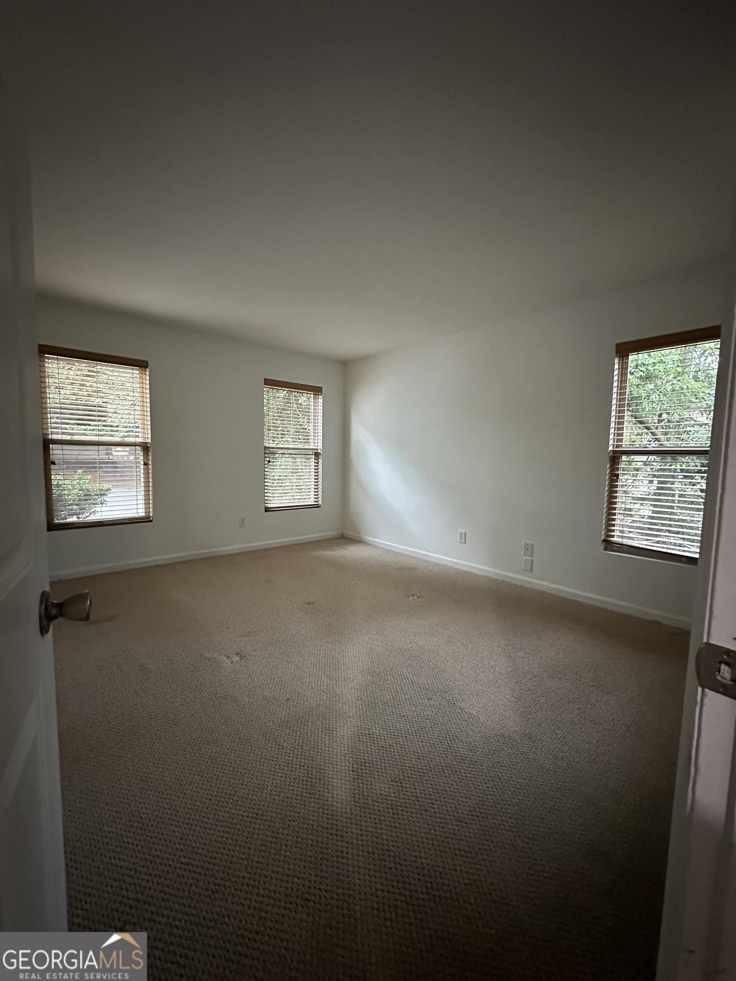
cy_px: 490
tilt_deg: -4.9
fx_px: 397
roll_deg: -1.1
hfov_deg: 85.7
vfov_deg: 102.1
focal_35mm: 14
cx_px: 368
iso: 800
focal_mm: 2.22
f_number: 2.2
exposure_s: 1/40
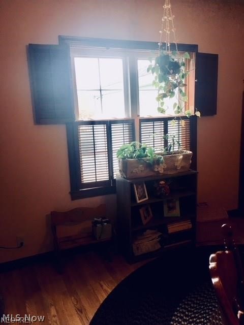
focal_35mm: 29
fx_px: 273
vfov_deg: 61.7
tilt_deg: -10.2
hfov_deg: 48.2
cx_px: 122
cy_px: 162
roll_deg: +2.0
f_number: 2.2
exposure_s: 1/30
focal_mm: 4.15
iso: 32
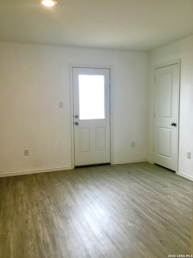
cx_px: 96
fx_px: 230
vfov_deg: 58.4
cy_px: 129
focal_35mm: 31
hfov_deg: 45.4
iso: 40
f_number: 2.4
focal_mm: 3.3
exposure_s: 1/30
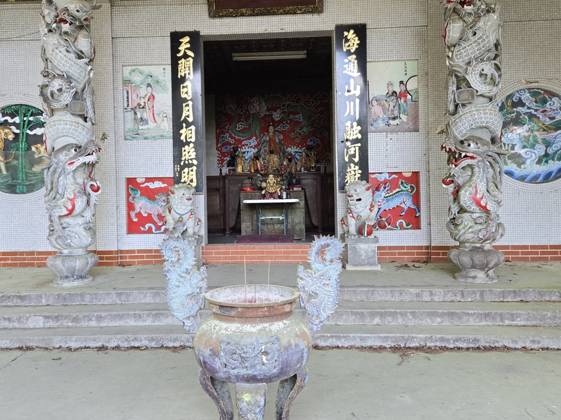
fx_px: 502
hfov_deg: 58.2
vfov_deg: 45.4
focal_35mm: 31
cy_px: 195
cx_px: 250
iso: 125
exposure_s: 1/180
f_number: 1.8
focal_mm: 5.4
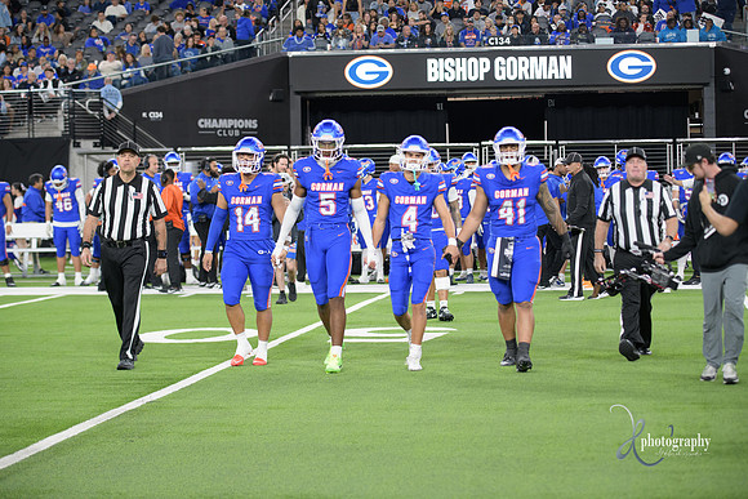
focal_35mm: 92
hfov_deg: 22.1
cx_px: 374
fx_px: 1912
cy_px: 250
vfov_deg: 14.9
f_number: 2.8
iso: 1000
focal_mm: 92
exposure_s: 1/400
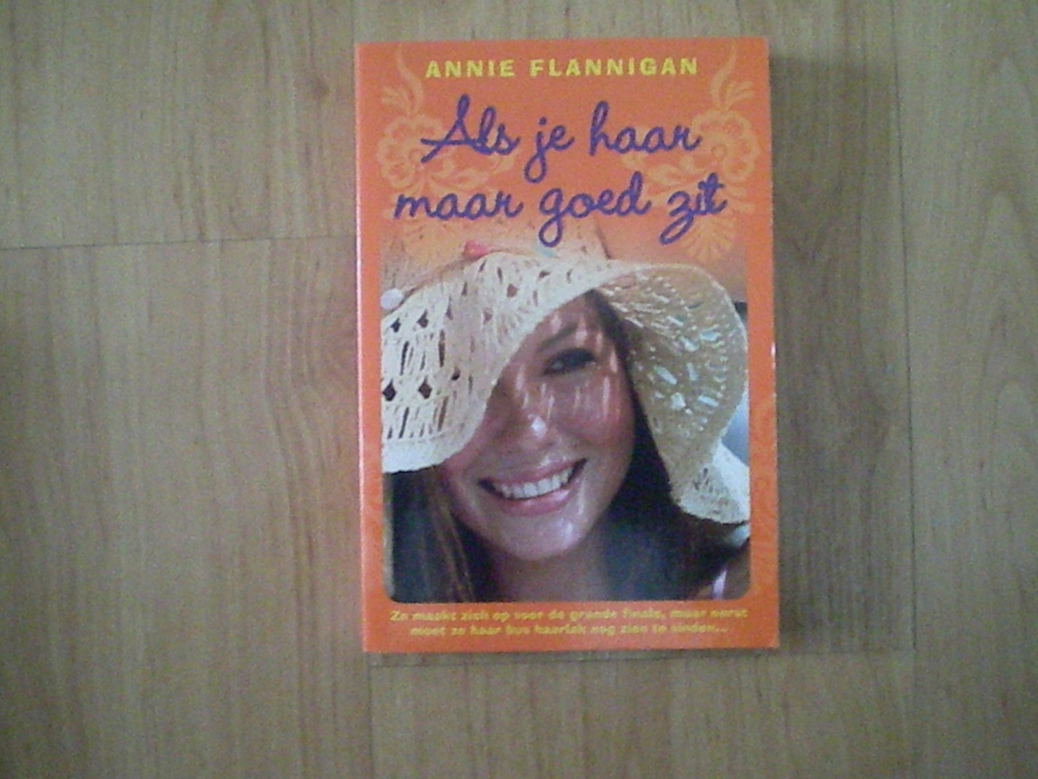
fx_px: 1139
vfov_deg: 37.7
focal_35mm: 38
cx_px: 519
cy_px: 390
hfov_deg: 49.0
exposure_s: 1/50
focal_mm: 6.3
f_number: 3.1
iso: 1845
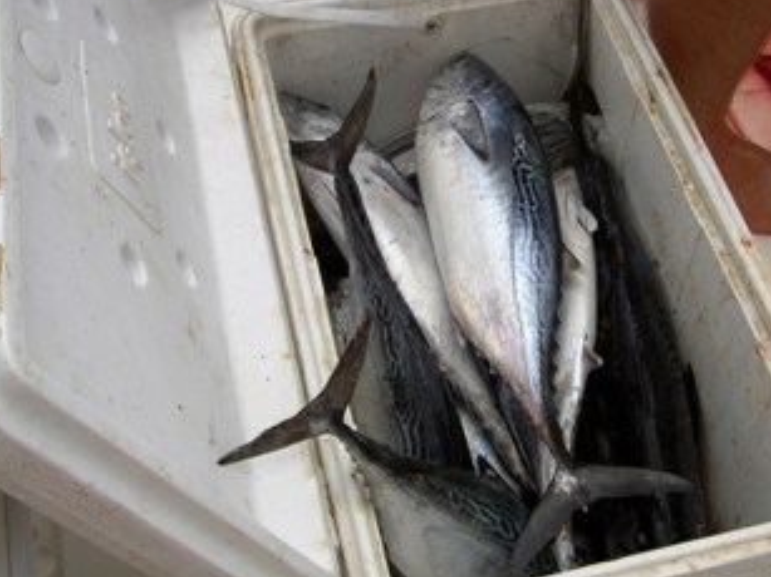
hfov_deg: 33.6
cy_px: 261
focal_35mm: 57
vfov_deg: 25.6
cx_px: 490
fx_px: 1269
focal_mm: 8
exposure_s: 1/100
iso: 50
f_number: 4.7
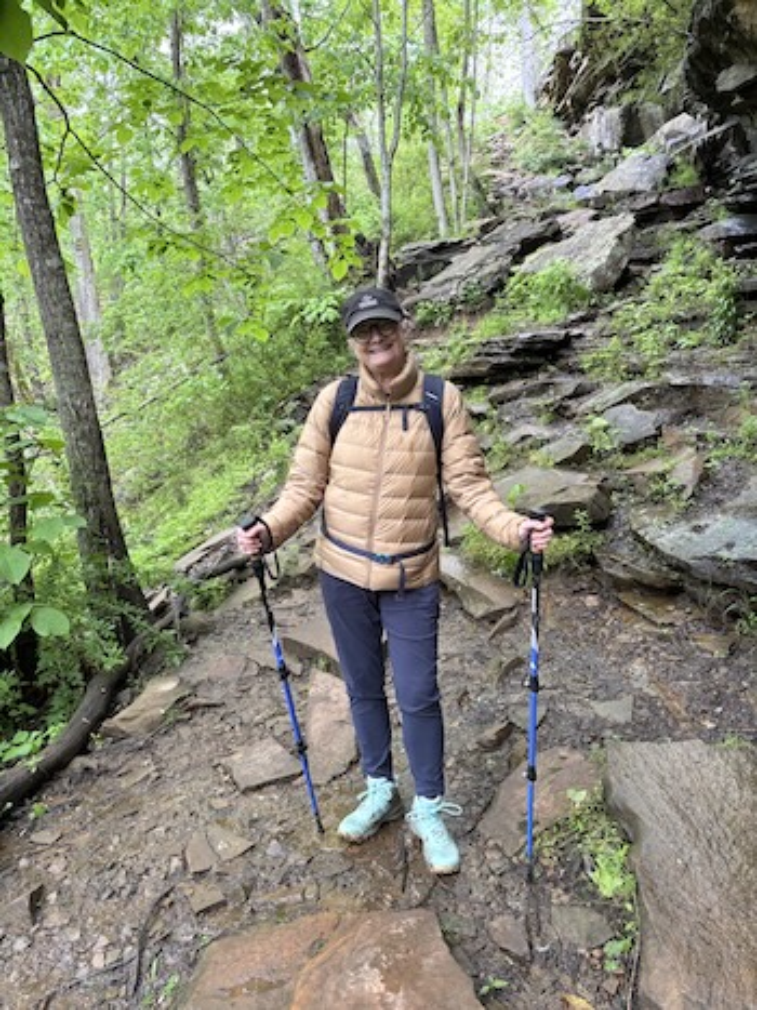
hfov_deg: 53.0
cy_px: 505
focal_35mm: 26
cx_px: 378
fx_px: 758
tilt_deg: -7.9
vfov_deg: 67.3
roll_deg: +1.2
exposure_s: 1/60
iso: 250
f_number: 1.6
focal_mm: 5.96
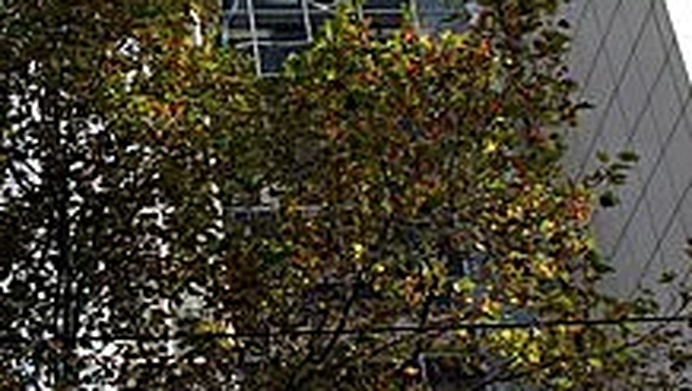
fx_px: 1818
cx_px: -70
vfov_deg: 12.2
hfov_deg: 20.5
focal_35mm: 99
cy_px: 60
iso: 64
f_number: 8.4
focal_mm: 5.5
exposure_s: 1/60
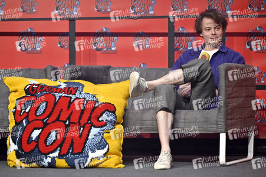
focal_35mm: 120
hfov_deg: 17.1
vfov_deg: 11.4
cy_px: 88
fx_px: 886
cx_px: 133
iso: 800
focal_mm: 120
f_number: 2.8
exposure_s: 1/400
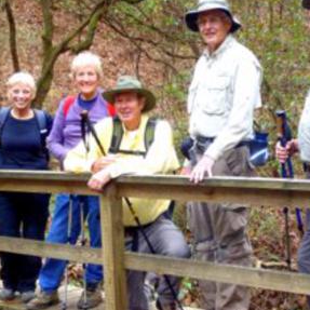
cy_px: 184
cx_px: 196
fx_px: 871
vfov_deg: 20.2
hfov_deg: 20.1
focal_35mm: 86
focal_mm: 7.73
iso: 250
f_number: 4.8
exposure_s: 1/50
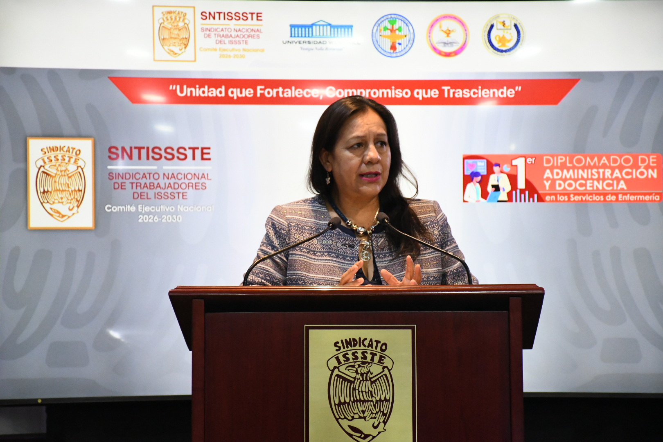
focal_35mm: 150
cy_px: 221
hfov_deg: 13.7
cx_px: 332
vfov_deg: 9.1
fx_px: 2762
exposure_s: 1/125
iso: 6400
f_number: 5.6
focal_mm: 100
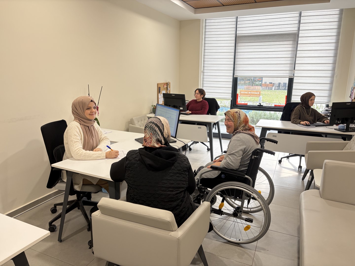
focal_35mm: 26
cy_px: 133
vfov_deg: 53.1
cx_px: 178
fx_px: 267
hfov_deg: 67.3
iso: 100
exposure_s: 1/50
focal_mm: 5.96
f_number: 1.6
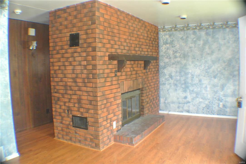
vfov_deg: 33.5
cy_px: 82
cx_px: 123
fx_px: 274
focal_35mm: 40
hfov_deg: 48.4
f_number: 4.2
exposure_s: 1/60
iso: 1600
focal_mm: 15.1
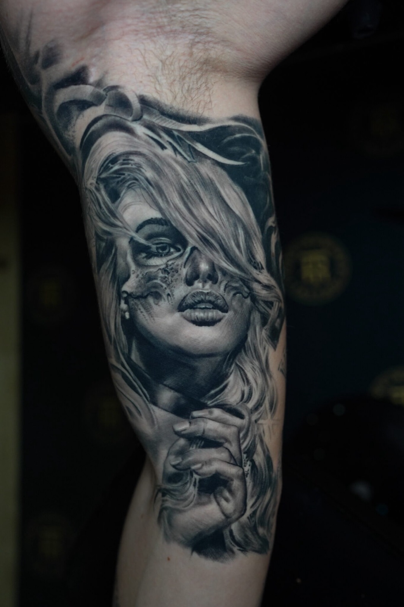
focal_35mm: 35
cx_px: 202
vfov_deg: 54.4
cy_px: 304
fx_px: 589
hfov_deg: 37.8
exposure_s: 1/40
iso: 1250
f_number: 3.5
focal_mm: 35
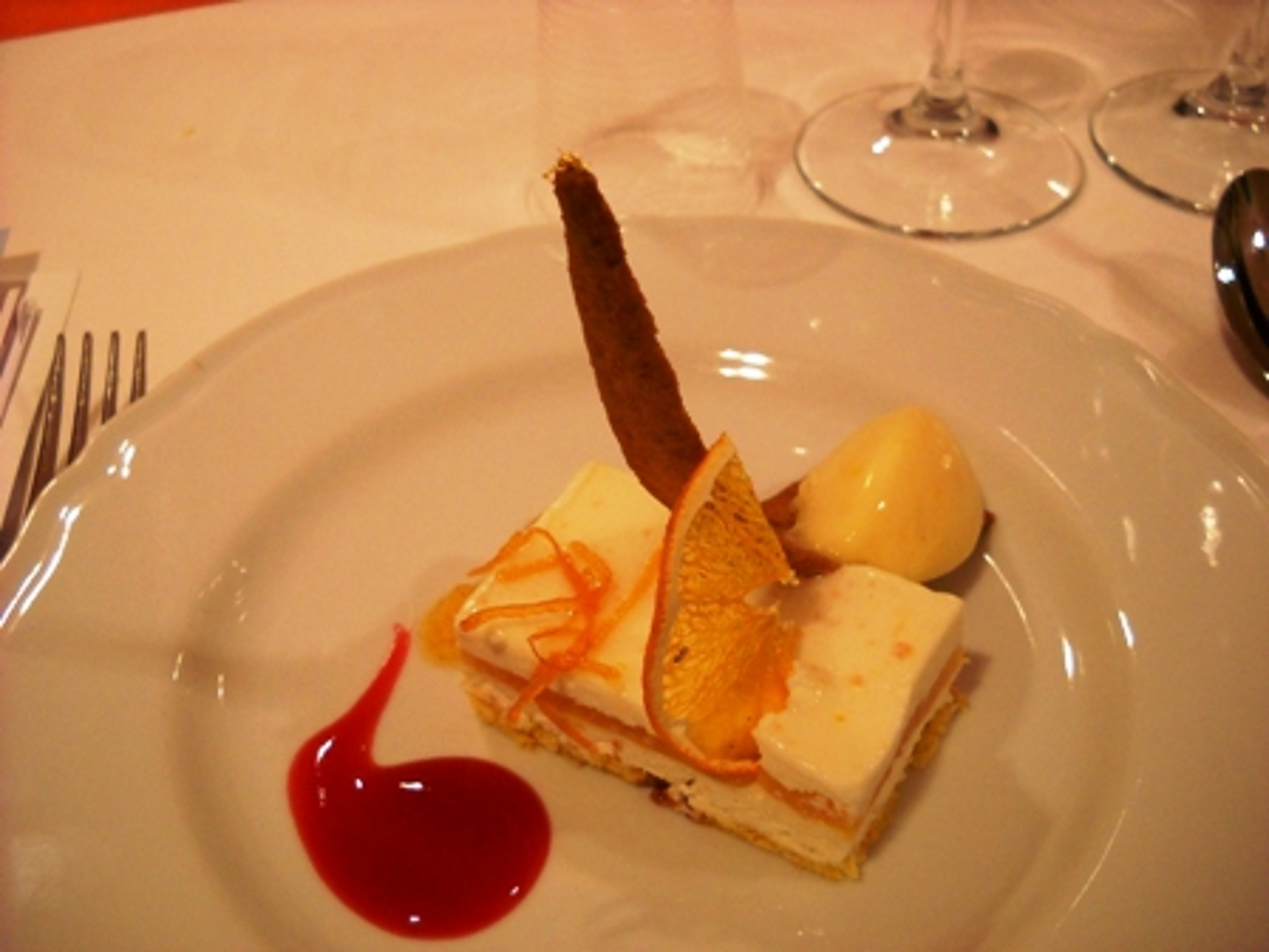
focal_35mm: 41
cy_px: 476
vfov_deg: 35.1
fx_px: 1503
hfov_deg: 45.8
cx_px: 634
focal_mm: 6.72
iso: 351
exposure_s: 1/60
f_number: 3.1
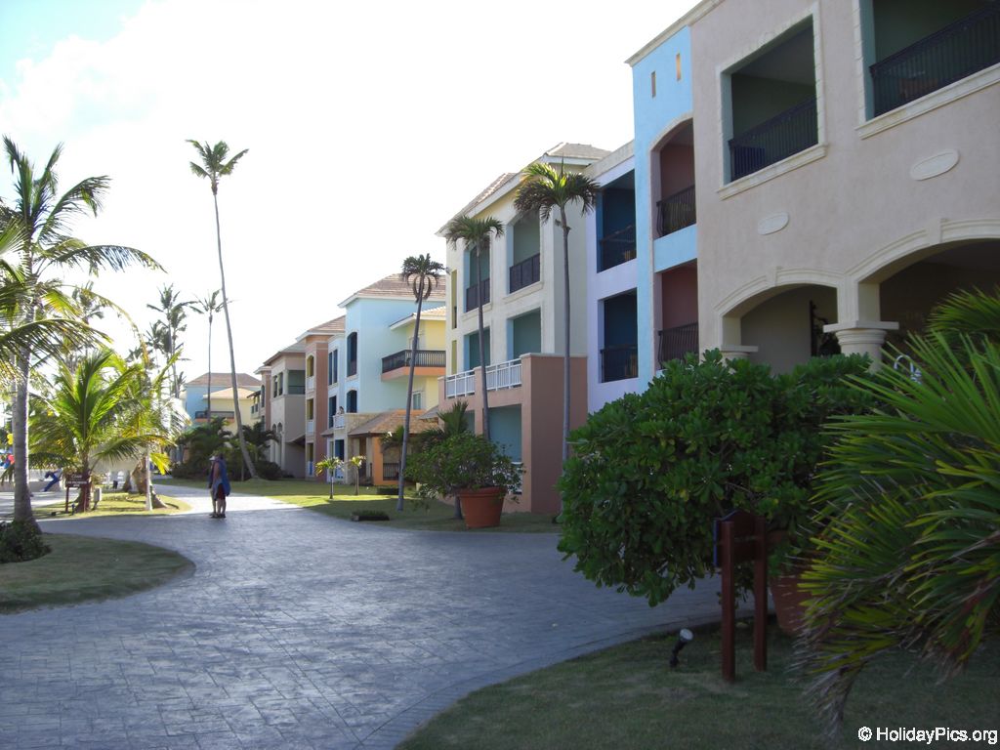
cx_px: 500
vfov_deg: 37.7
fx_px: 1098
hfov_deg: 49.0
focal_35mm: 38
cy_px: 375
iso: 64
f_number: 2.7
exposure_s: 1/400
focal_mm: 6.2
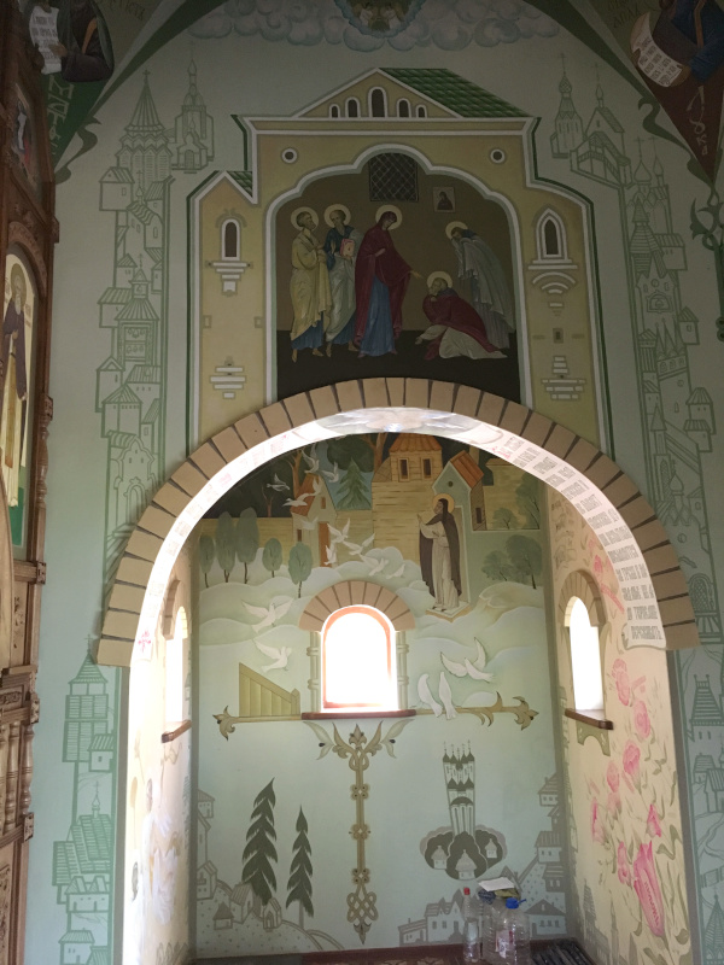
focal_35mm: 29
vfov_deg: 61.7
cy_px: 482
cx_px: 362
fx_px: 809
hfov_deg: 48.2
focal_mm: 4.15
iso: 200
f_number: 2.2
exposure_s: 1/33
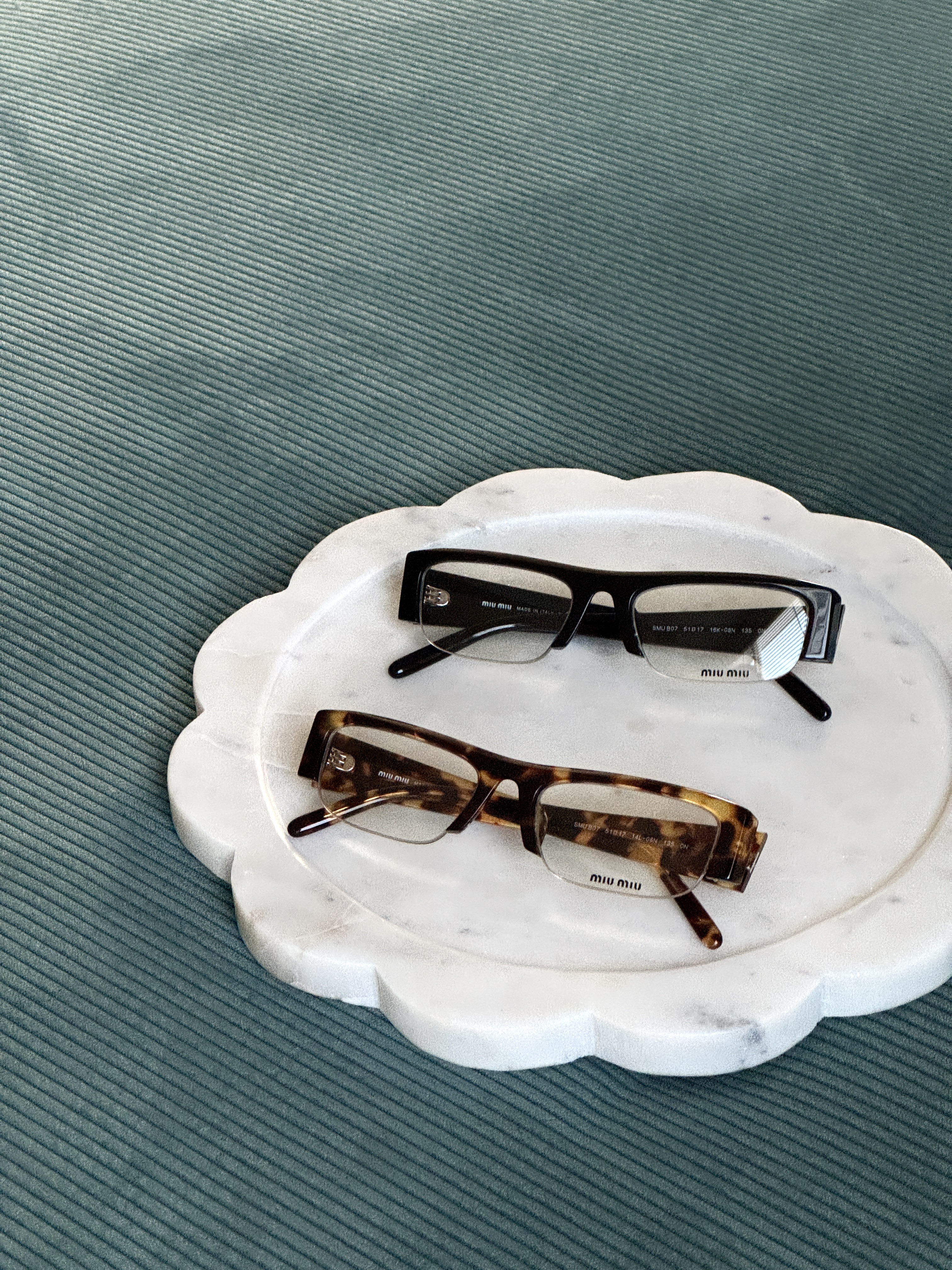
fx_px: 2824
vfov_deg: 25.3
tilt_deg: -37.0
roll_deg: +5.1
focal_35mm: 77
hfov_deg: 19.1
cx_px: 476
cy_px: 635
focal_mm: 9
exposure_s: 1/40
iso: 800
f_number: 2.8
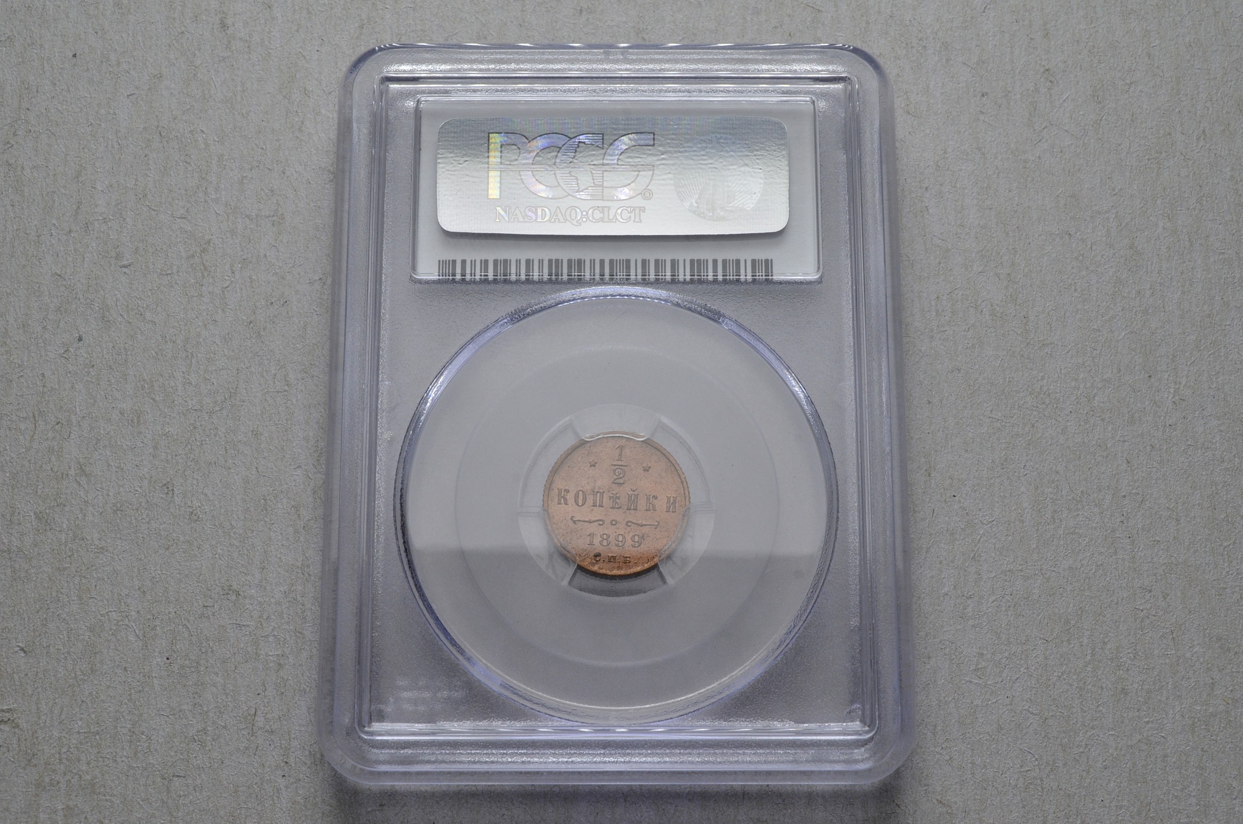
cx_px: 622
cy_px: 412
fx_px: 1757
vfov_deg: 26.4
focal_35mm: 51
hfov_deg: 39.0
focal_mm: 34
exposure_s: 1/250
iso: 400
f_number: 14
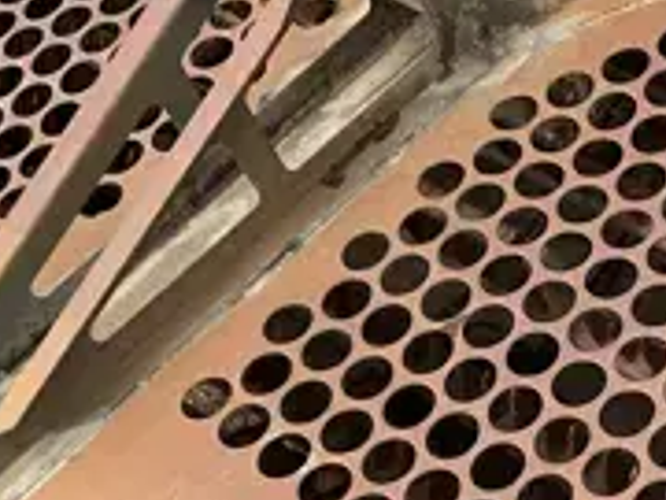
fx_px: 1982
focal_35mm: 103
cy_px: 411
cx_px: 651
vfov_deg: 14.3
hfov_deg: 18.6
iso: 25
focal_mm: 3
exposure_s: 1/540
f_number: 1.8
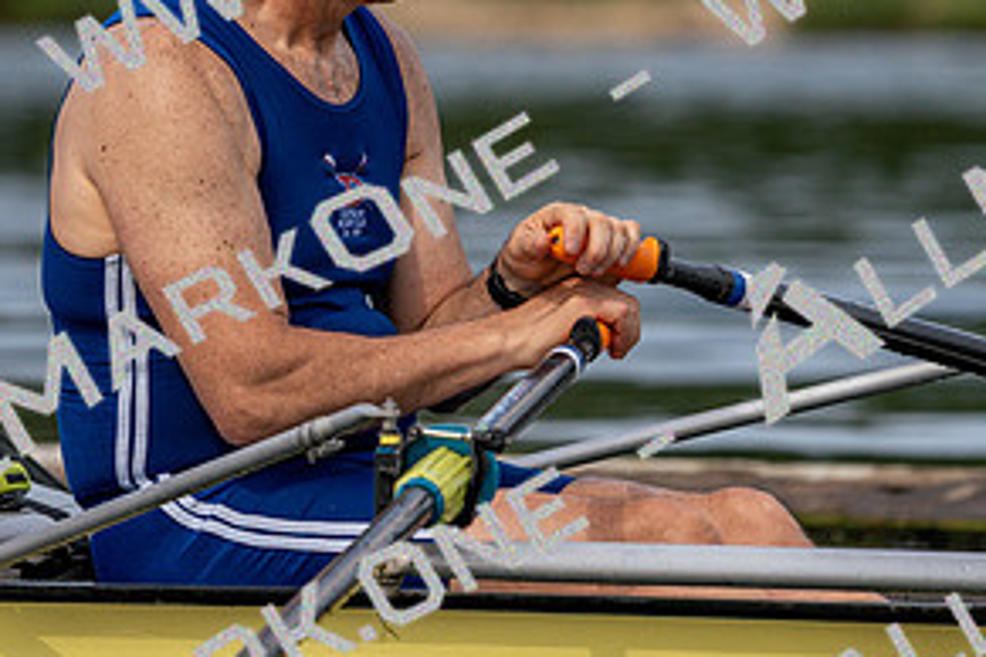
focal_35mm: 798
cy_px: 103
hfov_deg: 2.6
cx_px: 457
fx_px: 21855
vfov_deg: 1.7
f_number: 6.3
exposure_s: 1/1600
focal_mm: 400
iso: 320
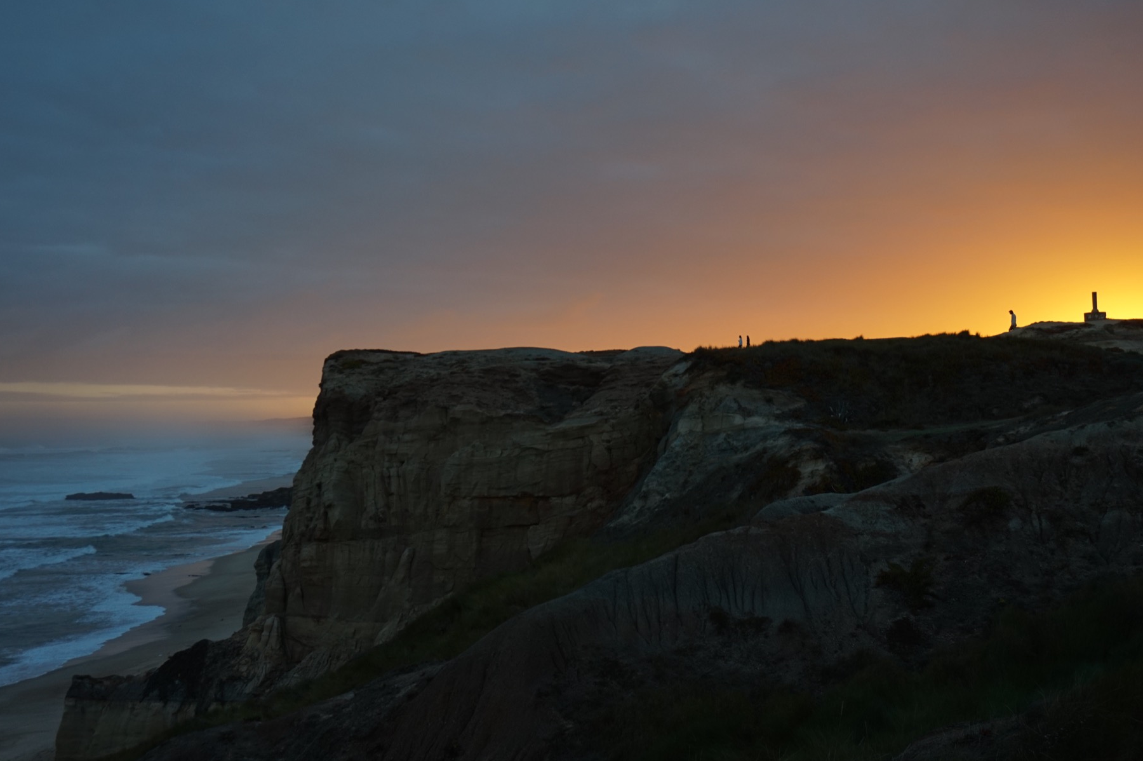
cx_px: 603
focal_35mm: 40
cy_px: 367
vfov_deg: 33.4
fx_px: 1269
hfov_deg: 48.5
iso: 160
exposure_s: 1/160
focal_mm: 24
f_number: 4.5
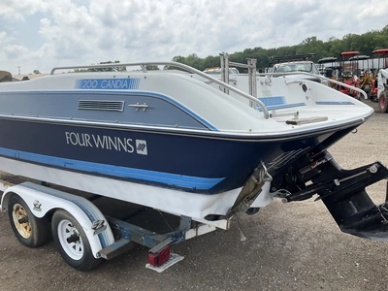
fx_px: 325
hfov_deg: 61.7
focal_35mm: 29
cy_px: 146
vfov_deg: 48.2
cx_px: 194
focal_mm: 3
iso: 25
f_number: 1.8
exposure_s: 1/1168
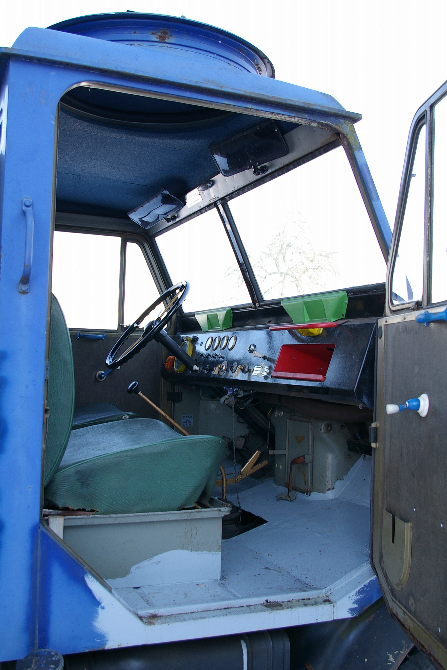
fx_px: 670
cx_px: 224
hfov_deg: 36.9
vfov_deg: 53.1
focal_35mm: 36
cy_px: 335
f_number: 6.7
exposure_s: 1/90
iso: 200
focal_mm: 24
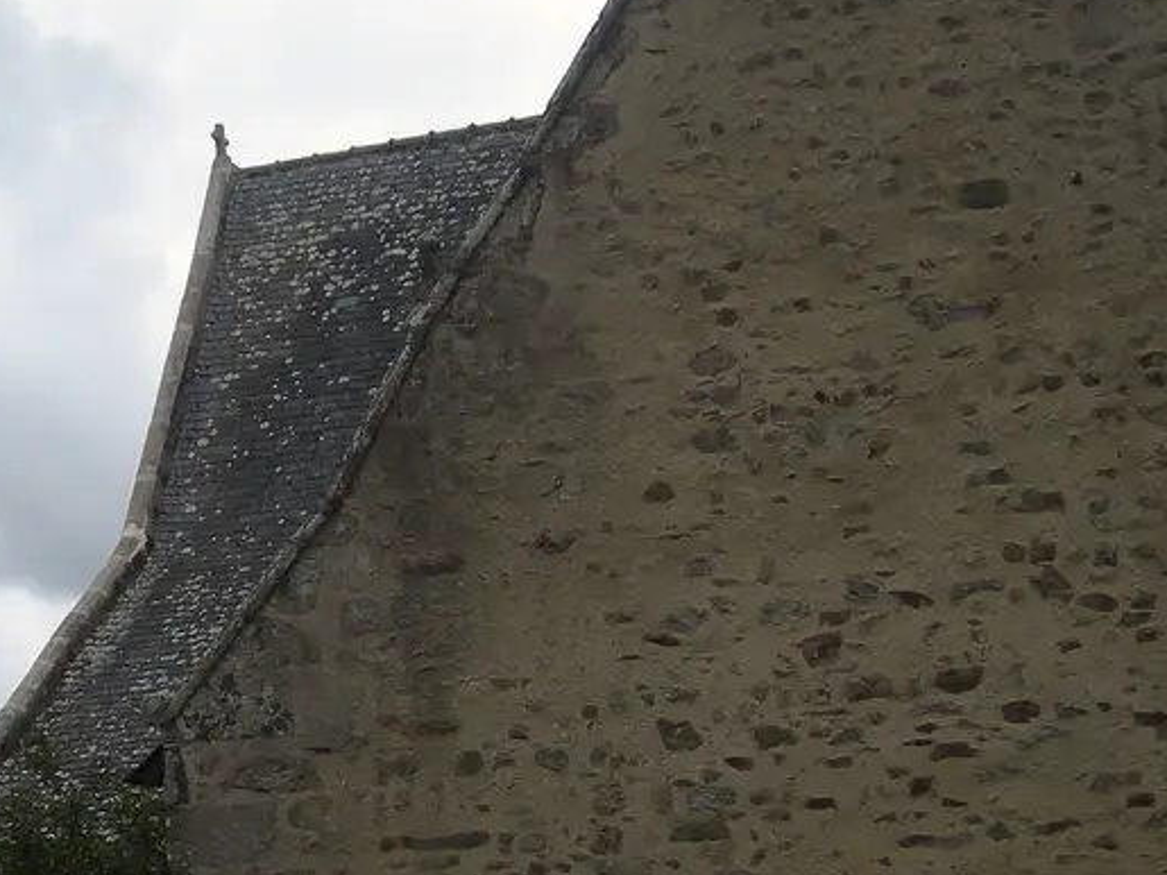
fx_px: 2932
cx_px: 242
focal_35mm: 87
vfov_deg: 16.9
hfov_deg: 22.2
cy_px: 603
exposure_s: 1/324
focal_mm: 5.7
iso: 50
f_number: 5.7
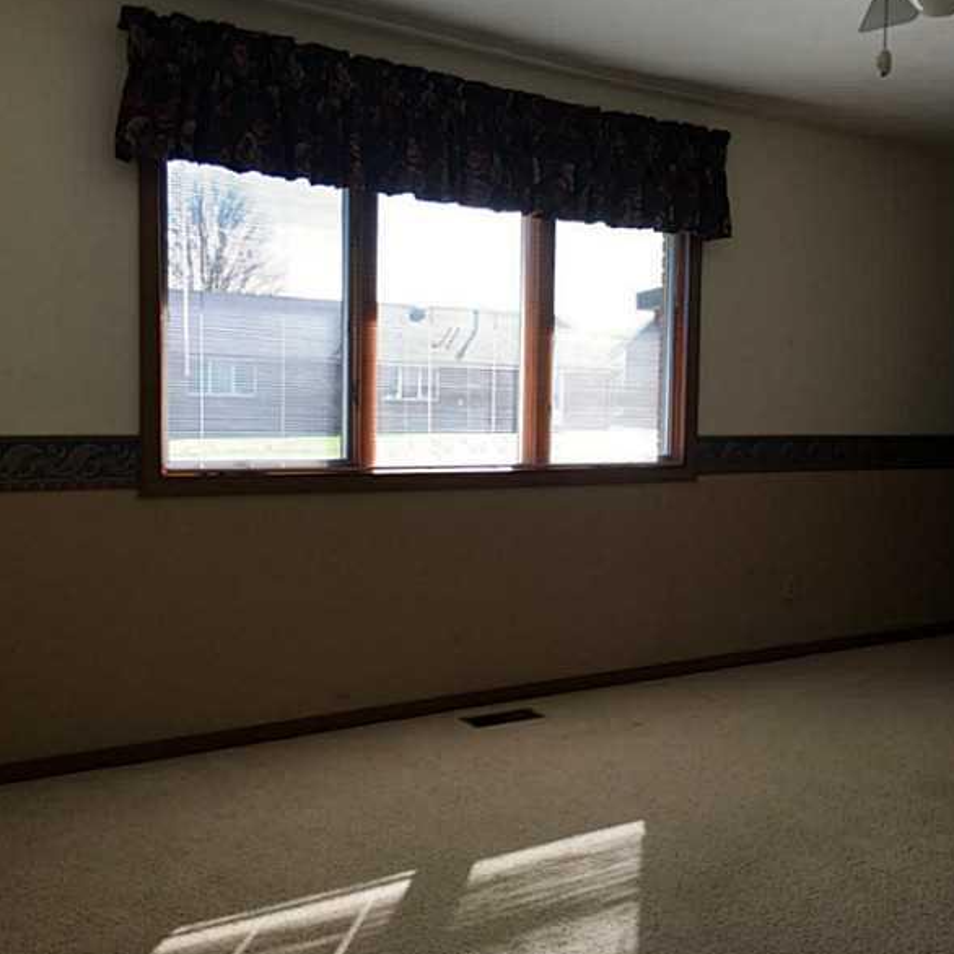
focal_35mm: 35
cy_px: 477
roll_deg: -2.1
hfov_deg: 46.7
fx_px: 1091
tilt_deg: -2.7
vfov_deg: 47.2
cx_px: 610
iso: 25
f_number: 2.2
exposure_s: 1/122
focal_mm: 4.15
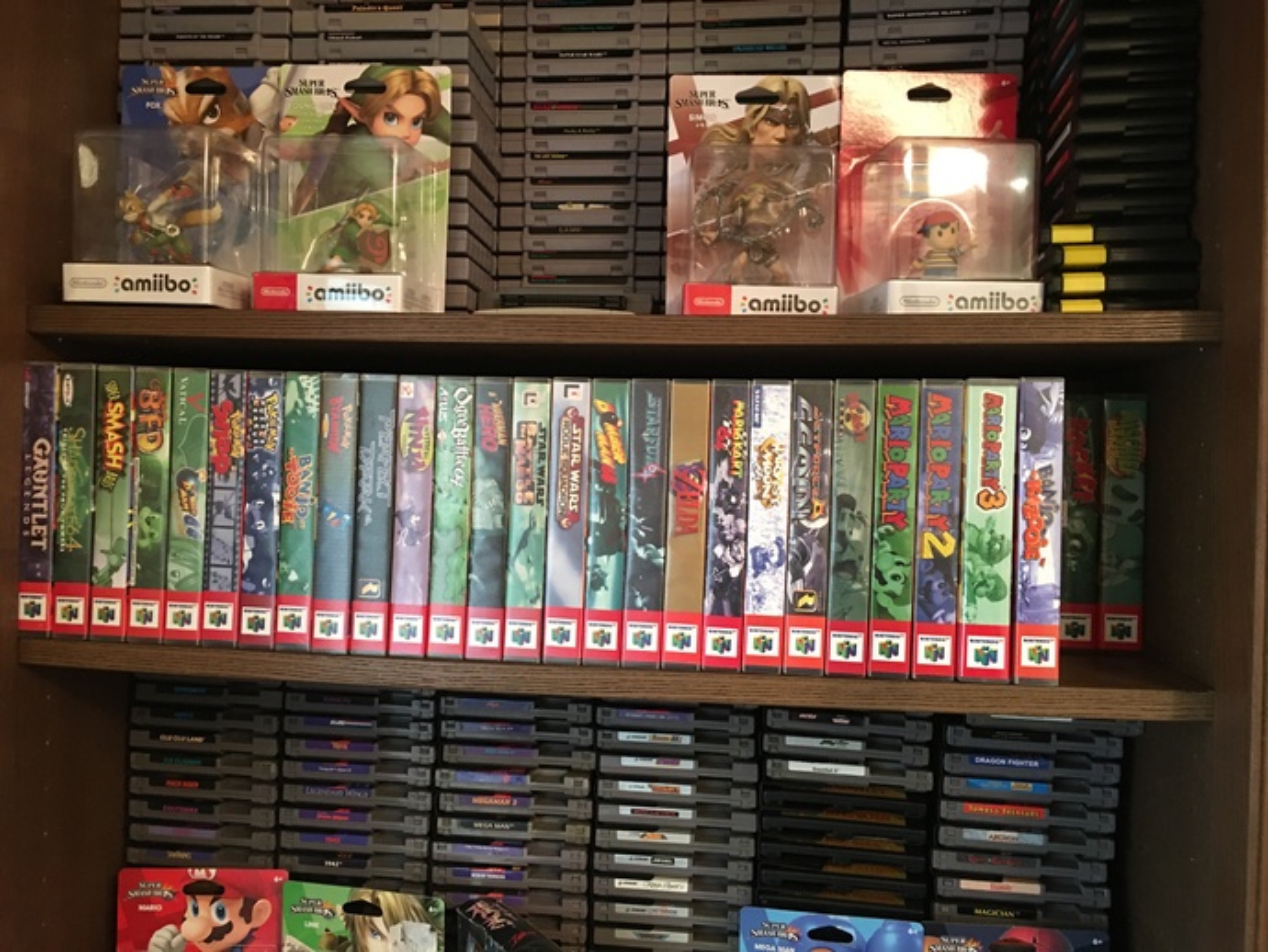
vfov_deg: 48.3
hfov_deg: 61.6
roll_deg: -2.7
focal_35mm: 29
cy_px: 476
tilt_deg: +0.2
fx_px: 1063
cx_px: 634
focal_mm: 4.15
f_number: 2.2
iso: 100
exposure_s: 1/10
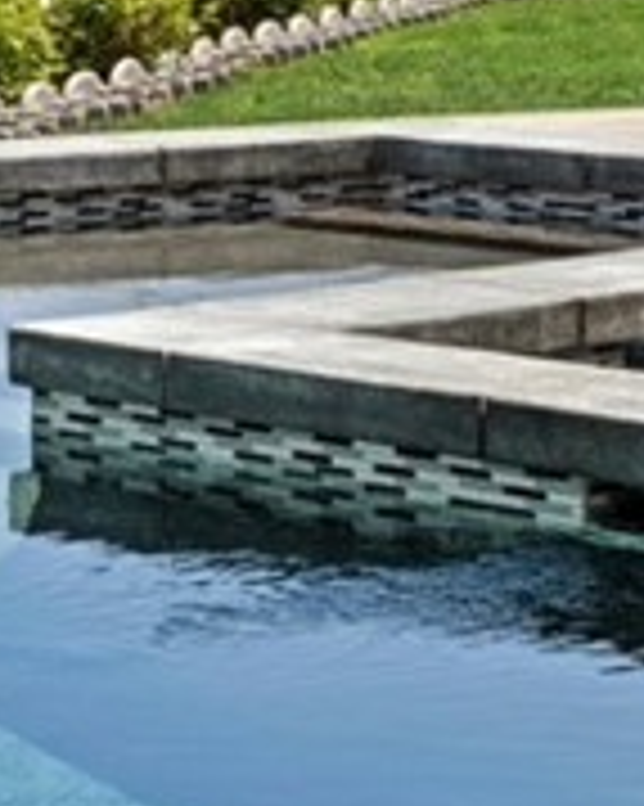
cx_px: -270
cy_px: -196
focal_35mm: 166
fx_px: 3958
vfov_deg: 11.4
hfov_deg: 9.1
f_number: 9
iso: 100
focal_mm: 31
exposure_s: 1/100
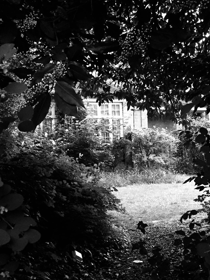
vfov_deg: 42.1
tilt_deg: +4.7
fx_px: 364
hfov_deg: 32.2
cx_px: 115
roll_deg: +1.7
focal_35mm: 45
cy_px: 137
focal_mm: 4.15
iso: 250
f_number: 2.2
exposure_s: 1/17
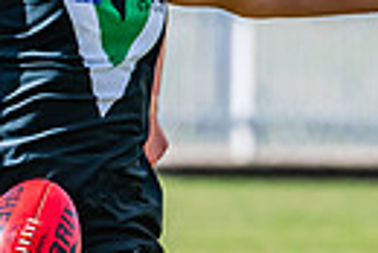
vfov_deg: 0.7
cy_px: 221
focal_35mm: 1848
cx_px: 71
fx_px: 19425
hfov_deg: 1.1
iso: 800
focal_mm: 380
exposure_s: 1/1250
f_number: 10
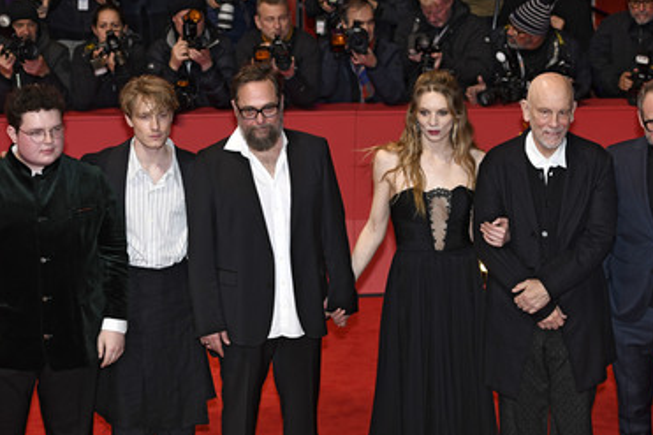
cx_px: 339
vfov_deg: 16.1
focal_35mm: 85
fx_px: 1541
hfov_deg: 23.9
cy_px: 218
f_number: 4
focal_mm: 70
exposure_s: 1/640
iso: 800
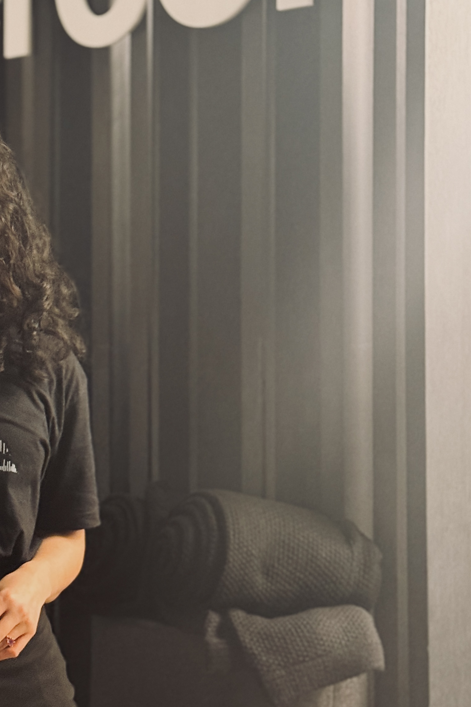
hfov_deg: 15.8
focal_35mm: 85
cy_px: 297
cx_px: 21
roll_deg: -2.5
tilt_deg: +2.2
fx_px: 1668
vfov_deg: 23.9
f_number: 1.78
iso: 400
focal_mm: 6.76
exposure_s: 1/40
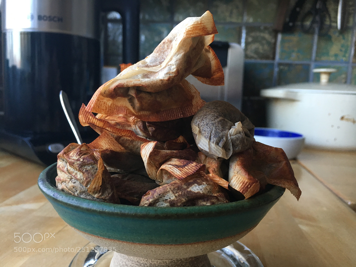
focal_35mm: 29
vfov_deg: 48.2
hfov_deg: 61.7
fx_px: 298
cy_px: 134
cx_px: 178
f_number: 2.2
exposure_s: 1/33
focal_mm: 4.15
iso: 64
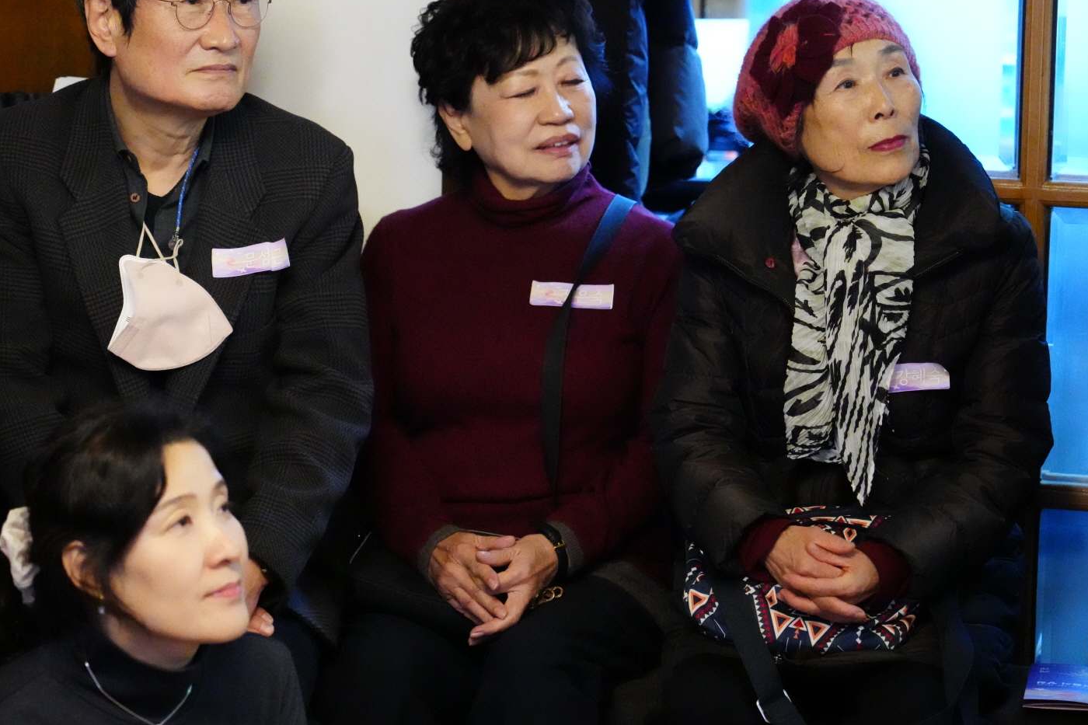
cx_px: 413
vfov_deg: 10.2
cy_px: 273
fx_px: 4079
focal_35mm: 135
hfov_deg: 15.2
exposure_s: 1/160
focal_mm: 105
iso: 20000
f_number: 4
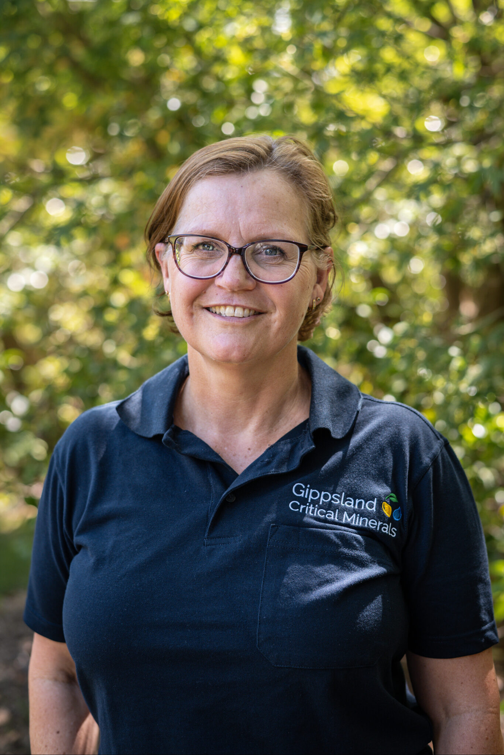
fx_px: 1050
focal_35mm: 50
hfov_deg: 27.0
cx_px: 252
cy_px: 378
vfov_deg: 39.6
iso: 200
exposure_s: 1/320
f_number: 2.8
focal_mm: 50
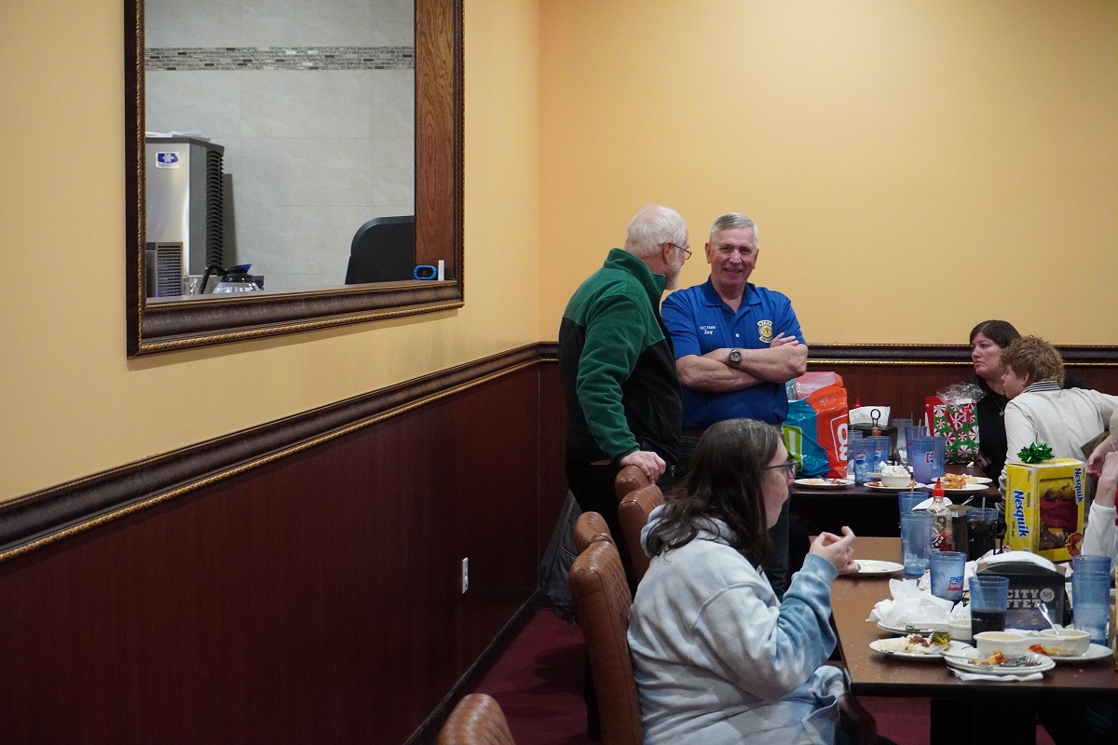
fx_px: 2282
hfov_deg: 27.5
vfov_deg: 18.5
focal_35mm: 74
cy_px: 372
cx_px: 559
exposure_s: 1/100
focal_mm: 49
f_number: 5.6
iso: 6400
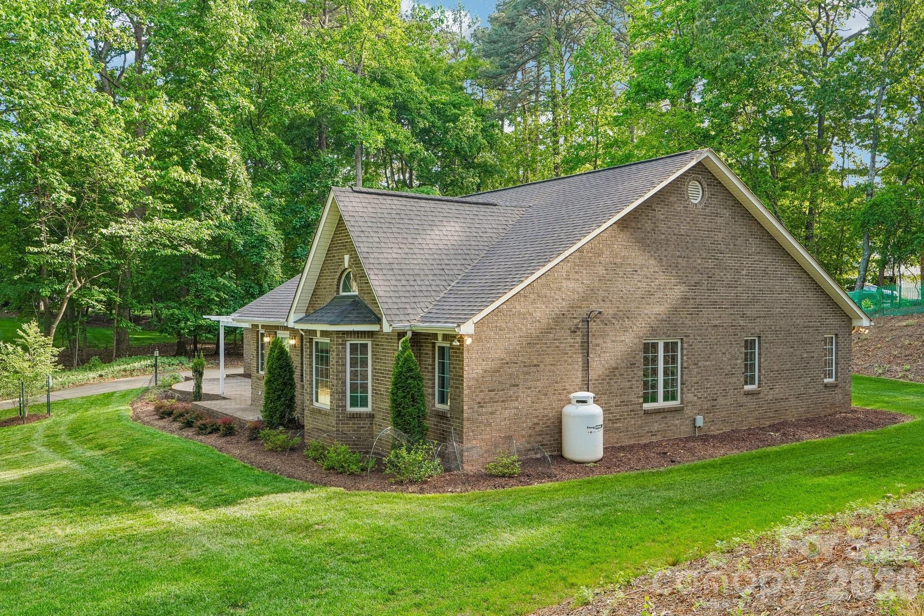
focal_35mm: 30
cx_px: 462
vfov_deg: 43.6
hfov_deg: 61.9
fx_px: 770
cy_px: 308
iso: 320
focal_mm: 20
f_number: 8
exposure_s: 1/30
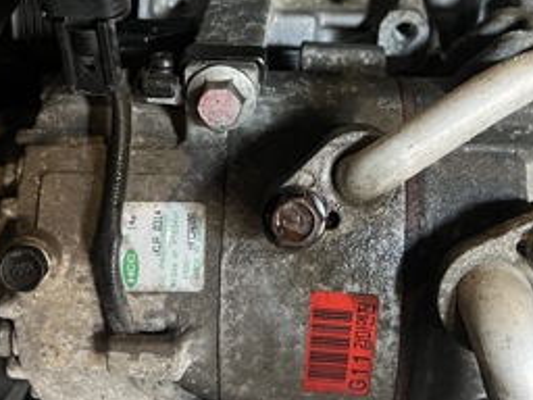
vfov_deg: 22.5
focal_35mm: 65
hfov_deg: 29.8
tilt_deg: -27.5
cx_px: 277
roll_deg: -0.3
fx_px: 1001
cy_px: 149
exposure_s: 1/38
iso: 640
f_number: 1.5
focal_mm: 5.7
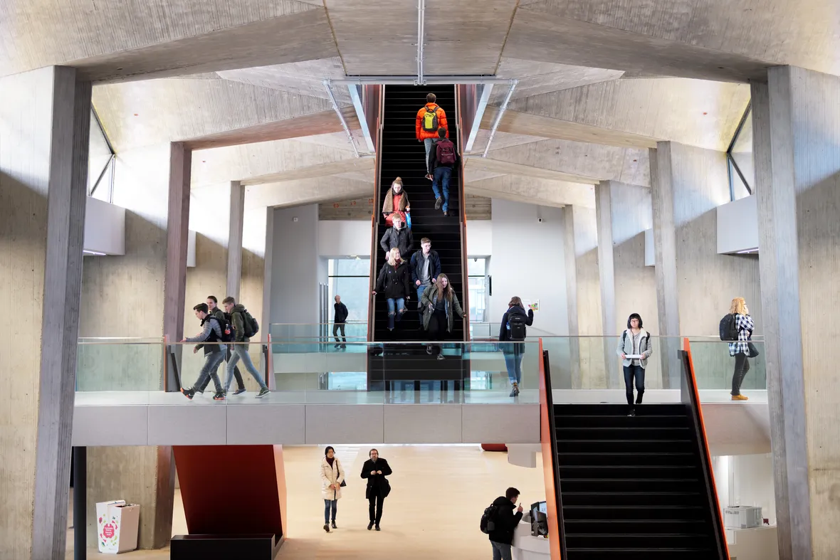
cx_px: 420
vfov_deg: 16.7
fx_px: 1913
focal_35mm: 82
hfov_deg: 24.8
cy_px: 280
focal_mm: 82
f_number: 2.8
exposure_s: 1/80
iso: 500
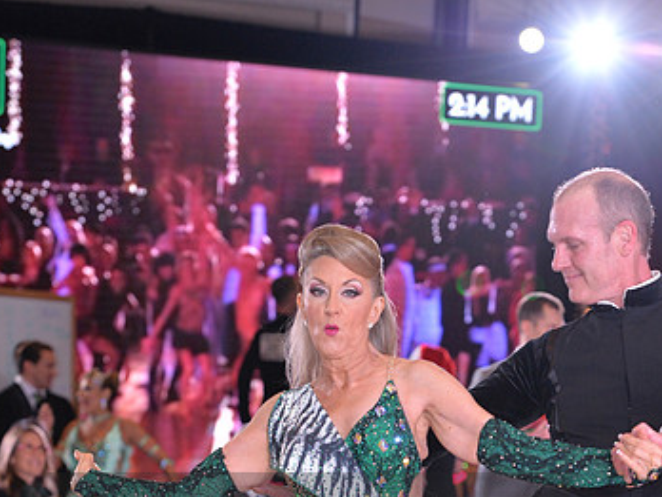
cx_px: 309
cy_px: 537
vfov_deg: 7.1
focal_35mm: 208
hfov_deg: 9.5
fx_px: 3978
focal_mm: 130
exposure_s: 1/200
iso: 2000
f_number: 5.6
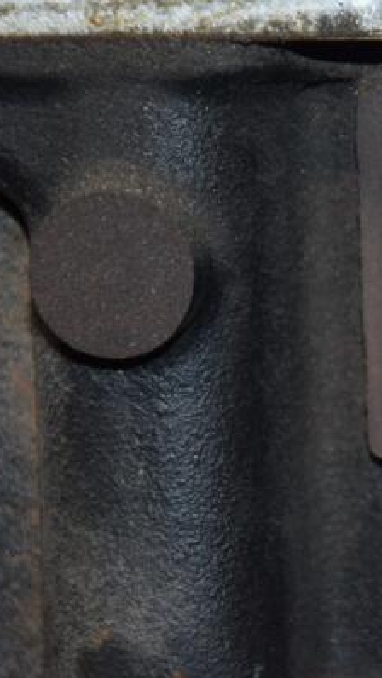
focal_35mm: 249
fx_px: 4478
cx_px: 406
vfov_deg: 8.7
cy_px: 339
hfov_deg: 4.9
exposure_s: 1/60
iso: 800
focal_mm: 105
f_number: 5.6
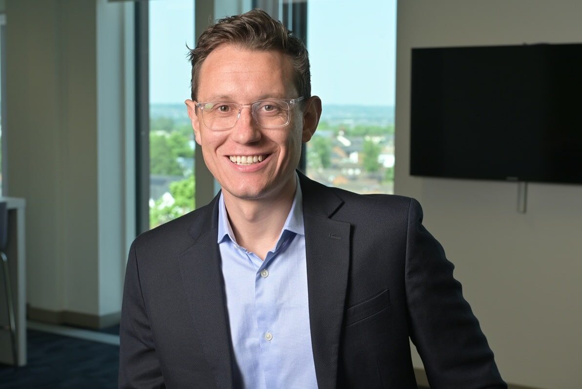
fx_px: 1003
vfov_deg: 21.9
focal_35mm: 62
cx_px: 291
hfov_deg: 32.4
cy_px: 194
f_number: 11
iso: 320
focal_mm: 62
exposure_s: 1/160
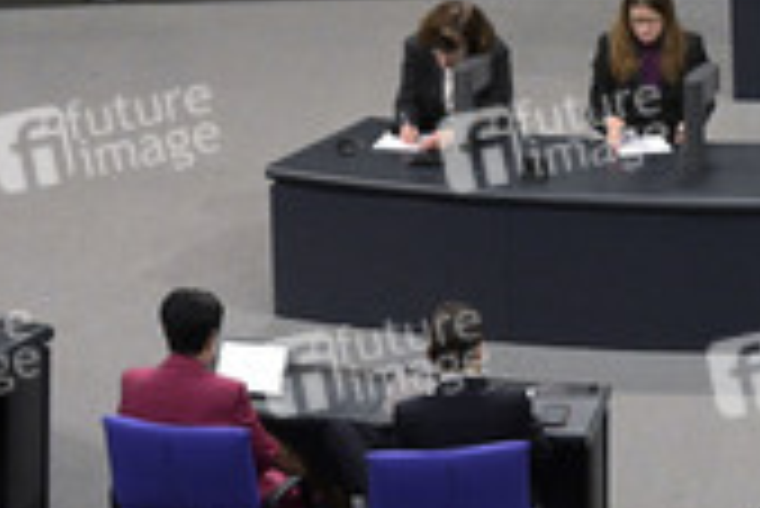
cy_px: 27
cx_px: 884
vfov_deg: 5.3
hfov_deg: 7.8
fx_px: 5515
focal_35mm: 261
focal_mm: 98
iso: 5000
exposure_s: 1/320
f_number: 5
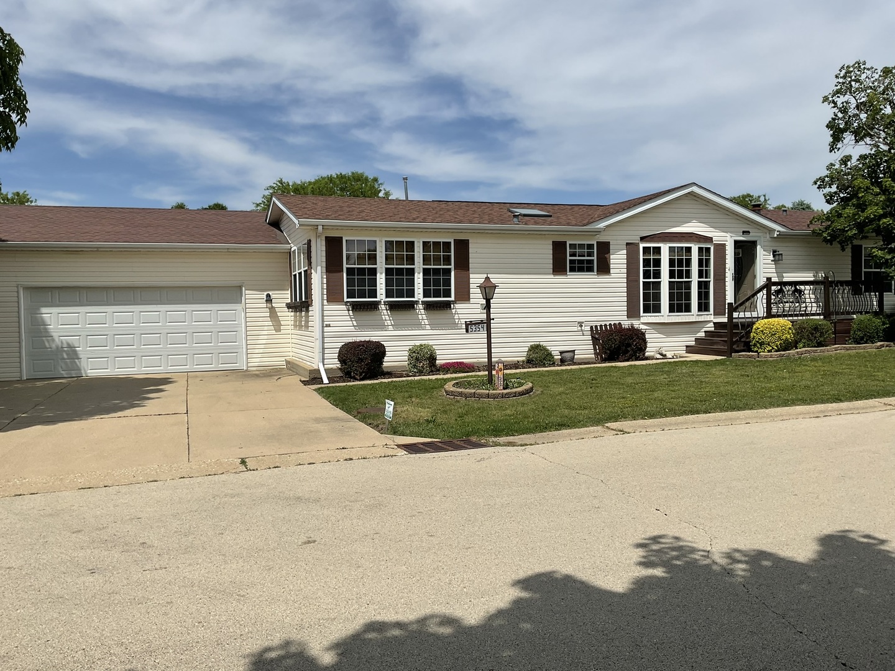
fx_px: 750
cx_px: 448
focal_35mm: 29
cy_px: 336
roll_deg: -0.2
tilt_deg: -2.5
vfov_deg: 48.2
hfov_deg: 61.7
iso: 16
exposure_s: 1/4405
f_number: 1.8
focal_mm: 3
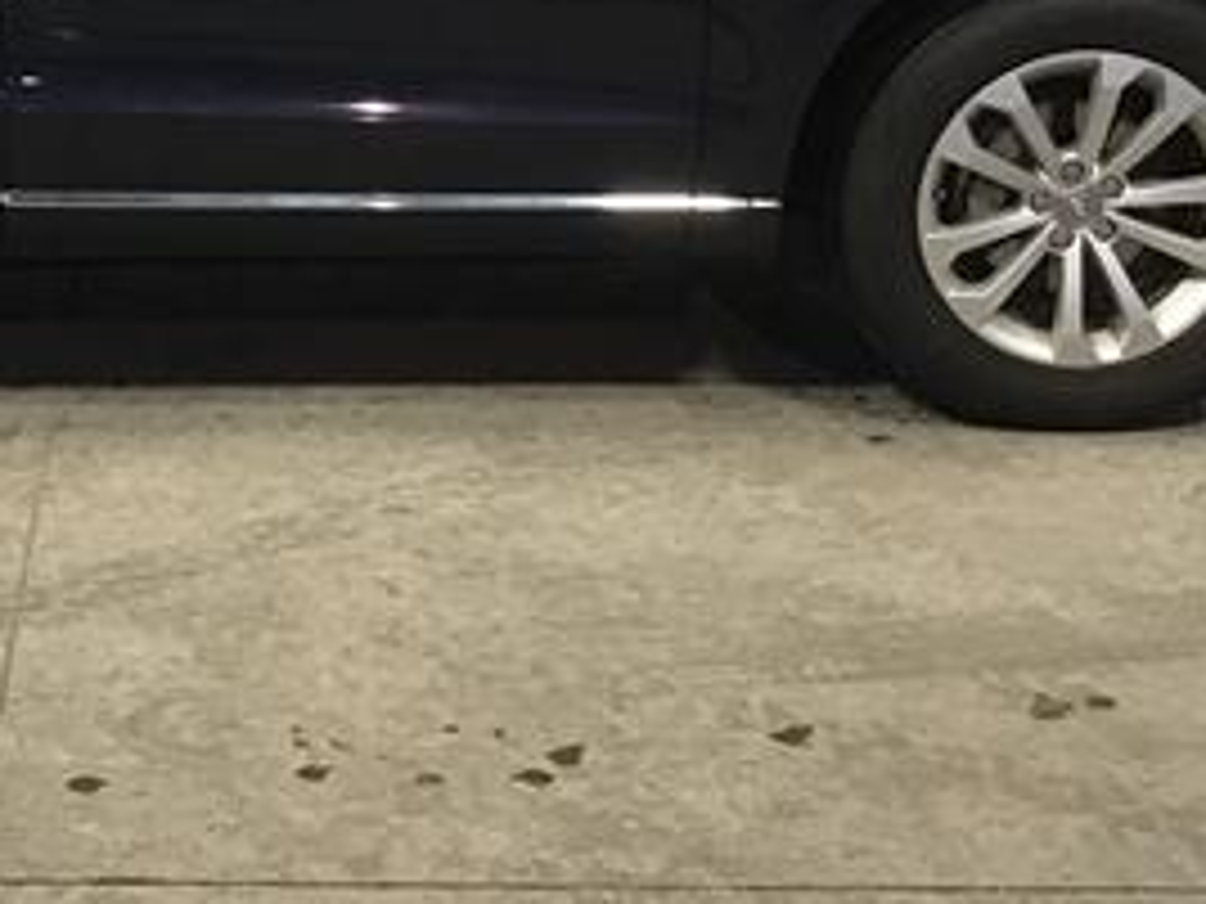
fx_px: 2578
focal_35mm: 74
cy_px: -31
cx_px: 135
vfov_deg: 19.3
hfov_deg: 25.6
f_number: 2.4
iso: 80
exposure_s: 1/30
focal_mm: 3.3
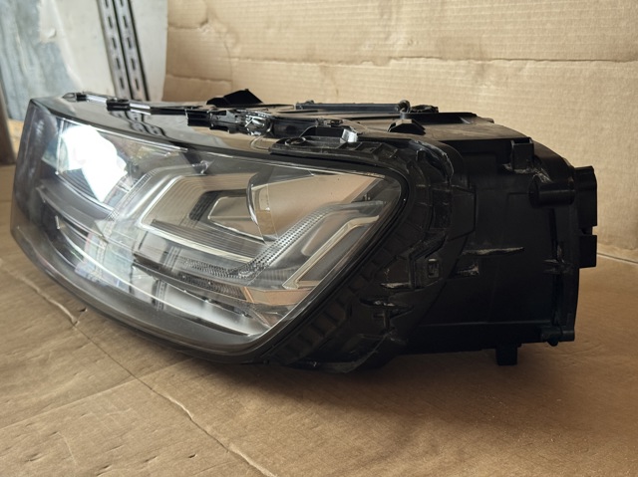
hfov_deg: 39.7
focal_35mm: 48
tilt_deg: -16.4
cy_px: 238
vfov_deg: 30.2
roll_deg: +6.2
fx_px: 884
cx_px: 319
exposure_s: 1/60
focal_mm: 6.76
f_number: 1.78
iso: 125
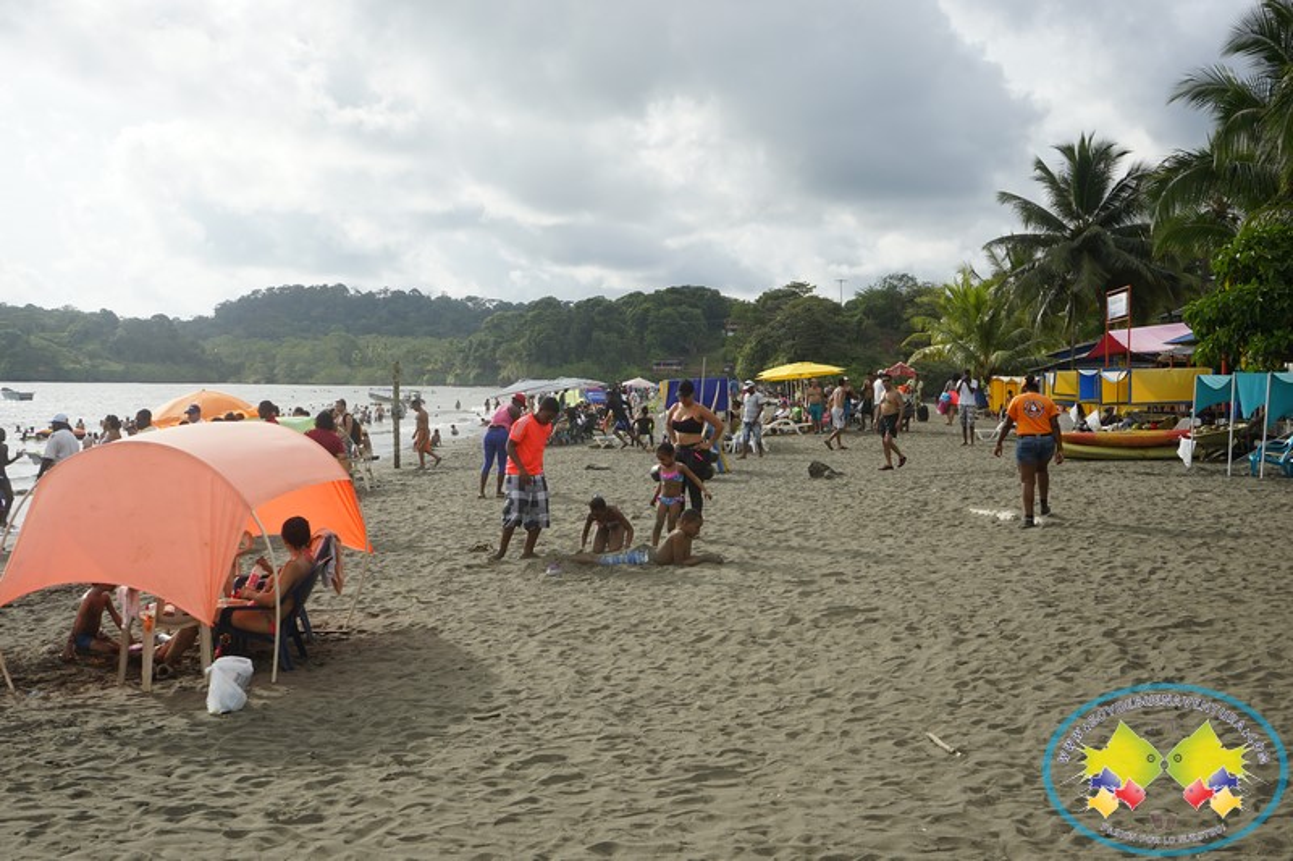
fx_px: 1472
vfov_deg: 32.6
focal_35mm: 41
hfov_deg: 47.4
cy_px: 430
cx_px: 646
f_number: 11
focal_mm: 41
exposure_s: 1/250
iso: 200
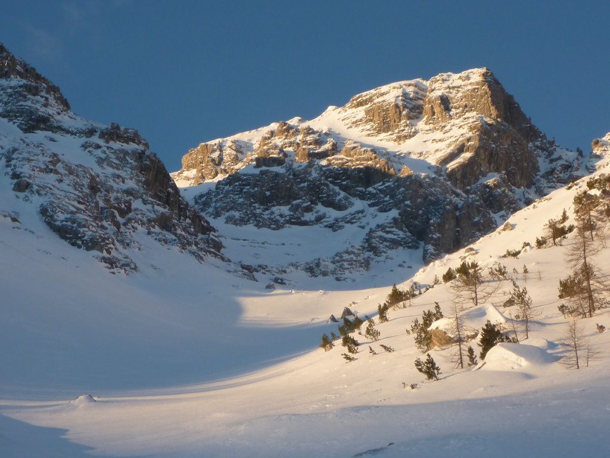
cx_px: 305
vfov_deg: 14.4
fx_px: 1815
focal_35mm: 103
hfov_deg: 19.1
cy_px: 229
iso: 80
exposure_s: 1/125
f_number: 5.3
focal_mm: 11.7
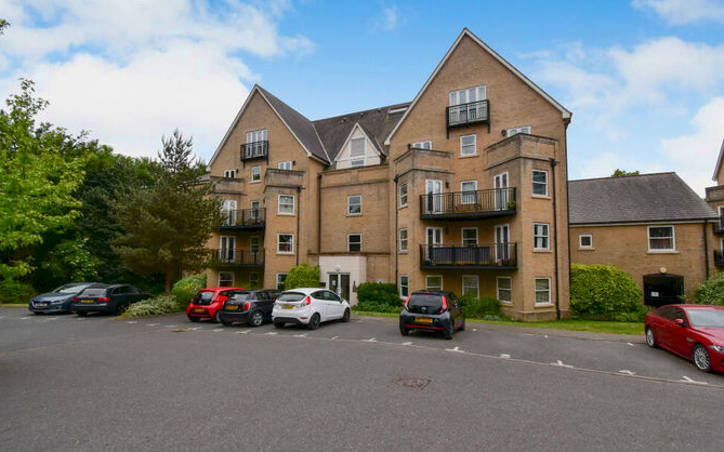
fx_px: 316
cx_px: 374
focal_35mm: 16
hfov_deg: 97.8
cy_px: 238
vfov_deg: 71.2
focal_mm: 10
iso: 400
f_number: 10
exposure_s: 1/250
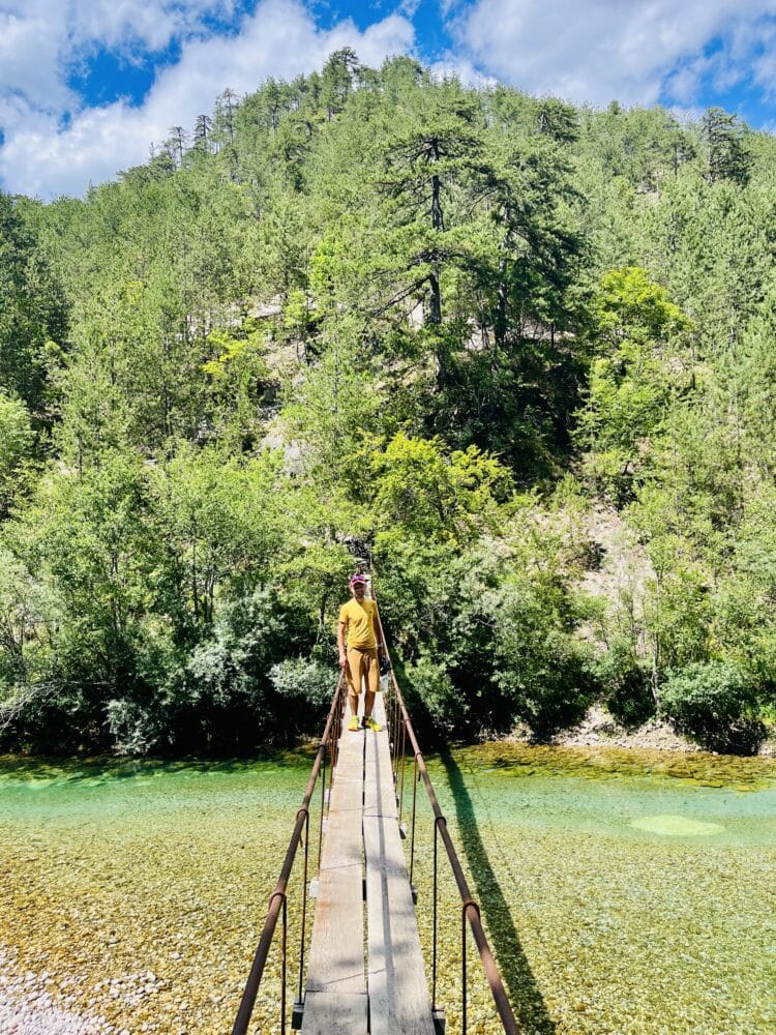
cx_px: 388
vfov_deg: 67.3
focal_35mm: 26
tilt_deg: +2.7
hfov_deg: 53.1
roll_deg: +2.5
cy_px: 518
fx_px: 777
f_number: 1.6
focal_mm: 5.1
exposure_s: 1/1477
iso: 50
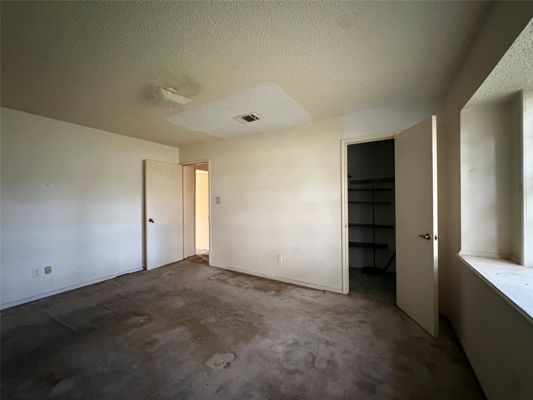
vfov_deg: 85.7
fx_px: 216
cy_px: 200
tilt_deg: +0.6
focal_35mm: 14
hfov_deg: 102.1
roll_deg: +1.0
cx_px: 266
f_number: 2.2
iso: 1000
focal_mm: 2.22
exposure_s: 1/40
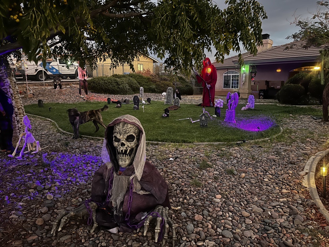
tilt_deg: -9.3
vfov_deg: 53.1
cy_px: 124
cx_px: 164
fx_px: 247
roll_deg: +0.3
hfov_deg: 67.3
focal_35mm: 26
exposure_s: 1/24
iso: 1000
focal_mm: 5.1
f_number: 1.6
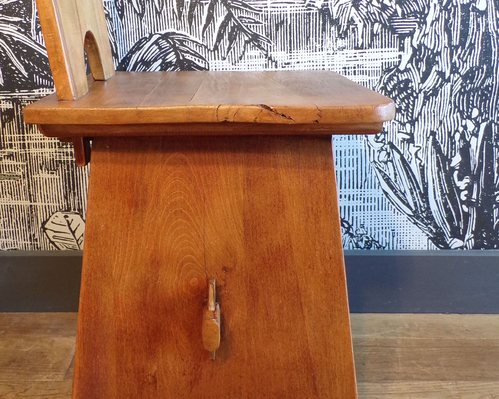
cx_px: 204
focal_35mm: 39
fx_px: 576
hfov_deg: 46.6
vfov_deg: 38.1
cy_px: 165
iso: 204
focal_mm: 4.3
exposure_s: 1/17
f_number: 3
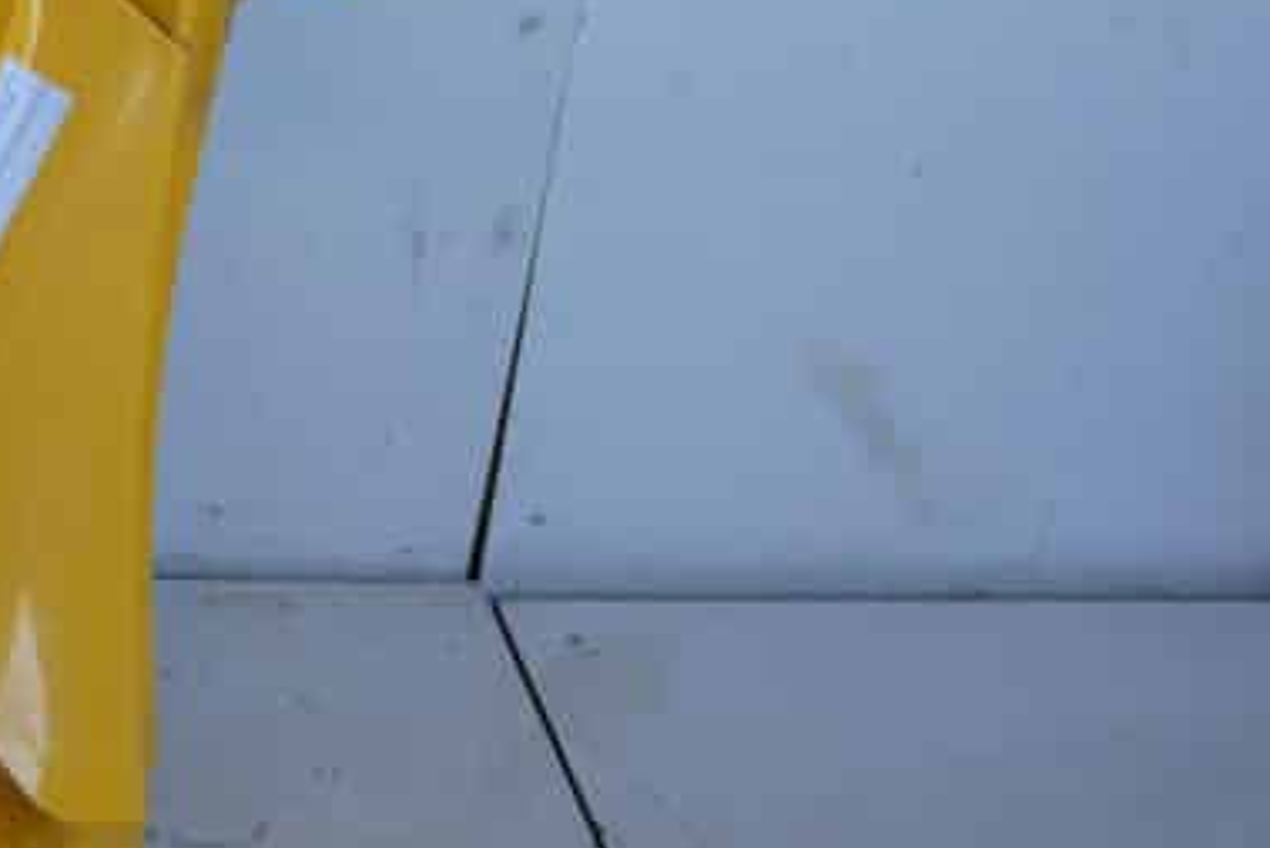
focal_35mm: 73
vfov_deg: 18.2
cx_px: -231
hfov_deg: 25.1
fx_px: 2576
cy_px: -18
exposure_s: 1/60
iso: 320
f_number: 4.5
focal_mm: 18
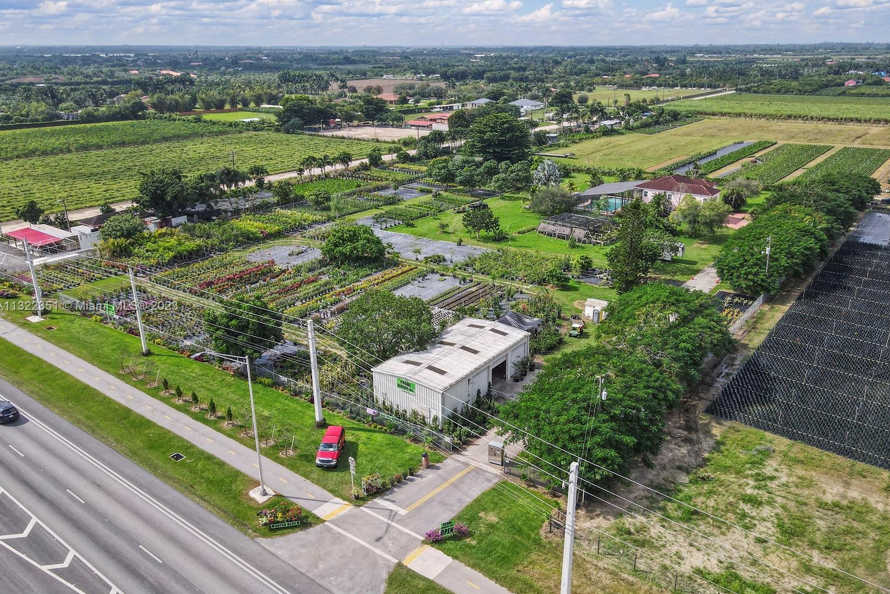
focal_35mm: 26
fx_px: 643
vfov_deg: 49.5
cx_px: 457
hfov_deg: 69.4
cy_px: 307
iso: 100
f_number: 2.8
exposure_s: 1/730
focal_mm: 4.5
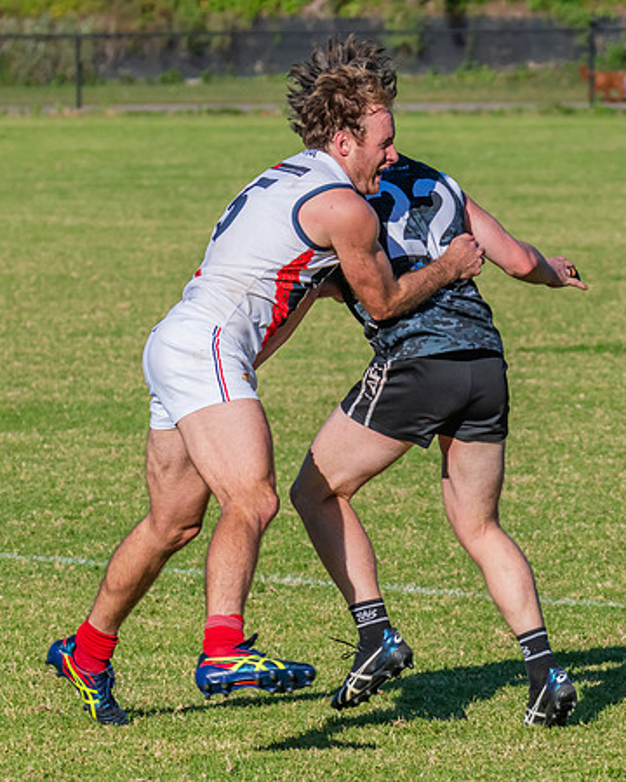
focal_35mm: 437
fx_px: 10124
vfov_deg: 4.4
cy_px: 281
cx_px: 494
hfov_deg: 3.5
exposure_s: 1/1600
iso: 800
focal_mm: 240
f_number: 10
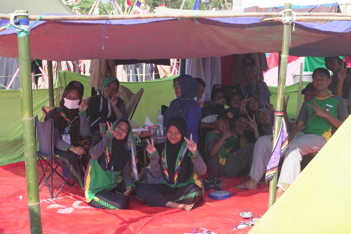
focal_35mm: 77
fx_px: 746
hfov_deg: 26.5
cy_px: 107
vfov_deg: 17.8
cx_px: 189
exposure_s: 1/350
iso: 320
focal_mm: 47
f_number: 8
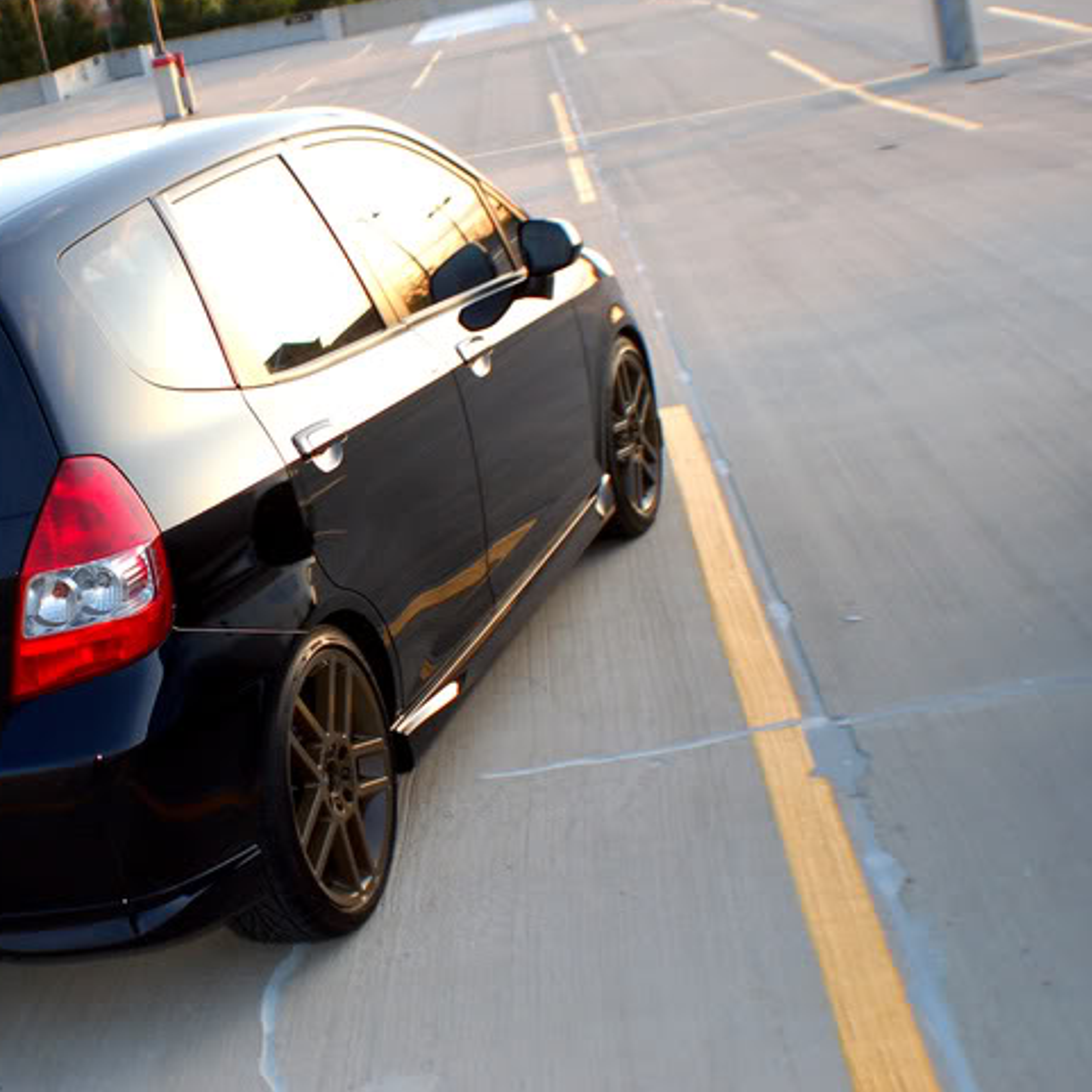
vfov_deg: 24.0
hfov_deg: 23.7
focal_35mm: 72
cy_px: 499
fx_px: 2570
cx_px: 238
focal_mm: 34
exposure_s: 1/250
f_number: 3.2
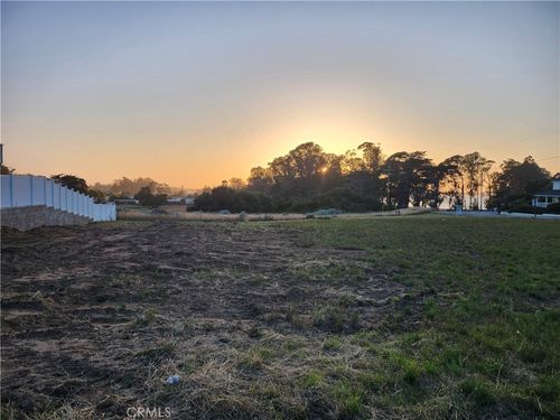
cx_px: 280
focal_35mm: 23
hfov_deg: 73.9
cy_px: 210
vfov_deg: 58.9
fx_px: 372
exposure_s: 1/488
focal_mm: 5.54
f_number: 1.8
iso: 25
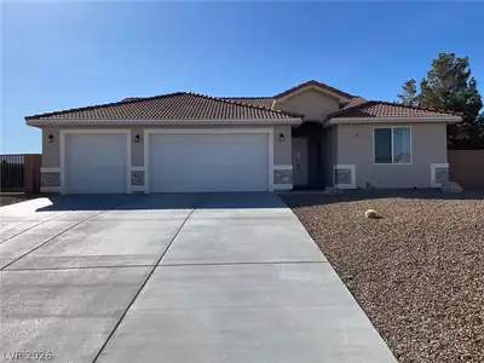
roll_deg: +0.7
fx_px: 364
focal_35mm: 26
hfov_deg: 67.3
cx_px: 242
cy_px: 182
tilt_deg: +0.5
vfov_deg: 53.1
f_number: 1.6
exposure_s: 1/5291
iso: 32
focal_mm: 4.2
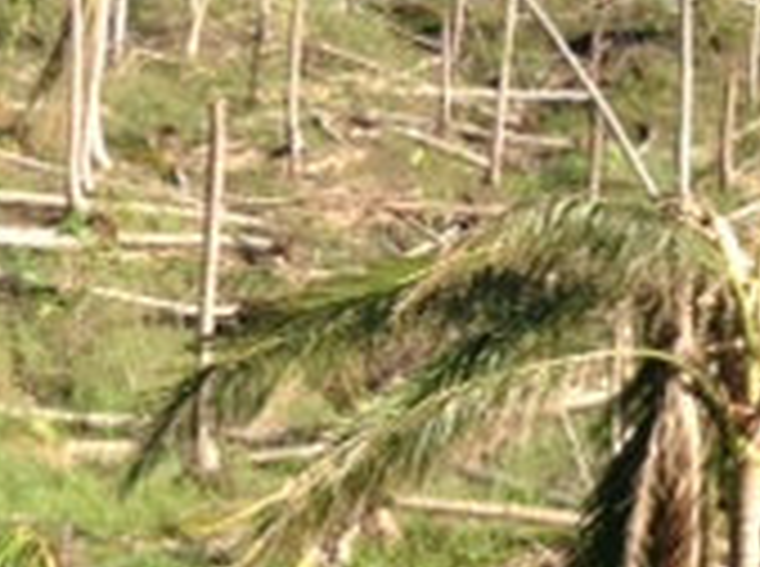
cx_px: 756
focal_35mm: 125
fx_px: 2739
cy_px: 279
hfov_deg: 15.5
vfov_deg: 11.8
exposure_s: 1/623
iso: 32
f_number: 2.4
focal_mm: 3.3
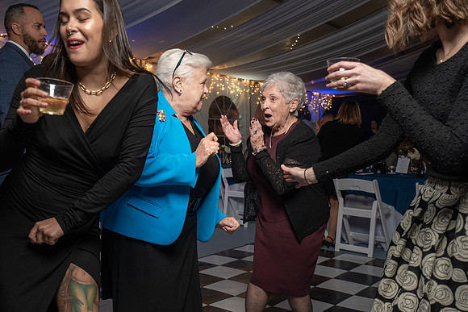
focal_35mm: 40
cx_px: 202
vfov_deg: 33.1
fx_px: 525
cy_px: 177
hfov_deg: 47.9
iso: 2000
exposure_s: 1/250
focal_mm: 35
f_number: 5.6
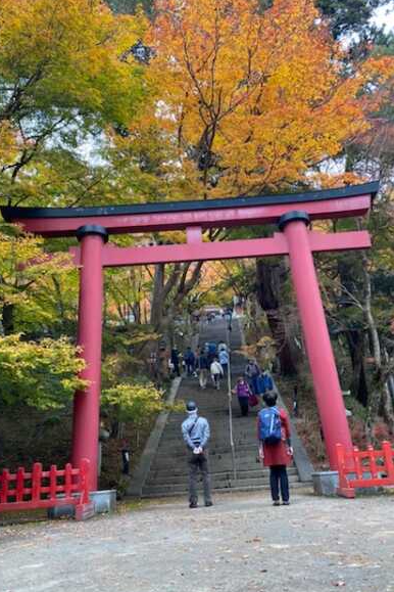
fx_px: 460
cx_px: 200
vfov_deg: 65.5
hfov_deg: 46.4
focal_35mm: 28
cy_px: 304
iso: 125
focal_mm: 4.25
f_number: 1.8
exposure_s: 1/121
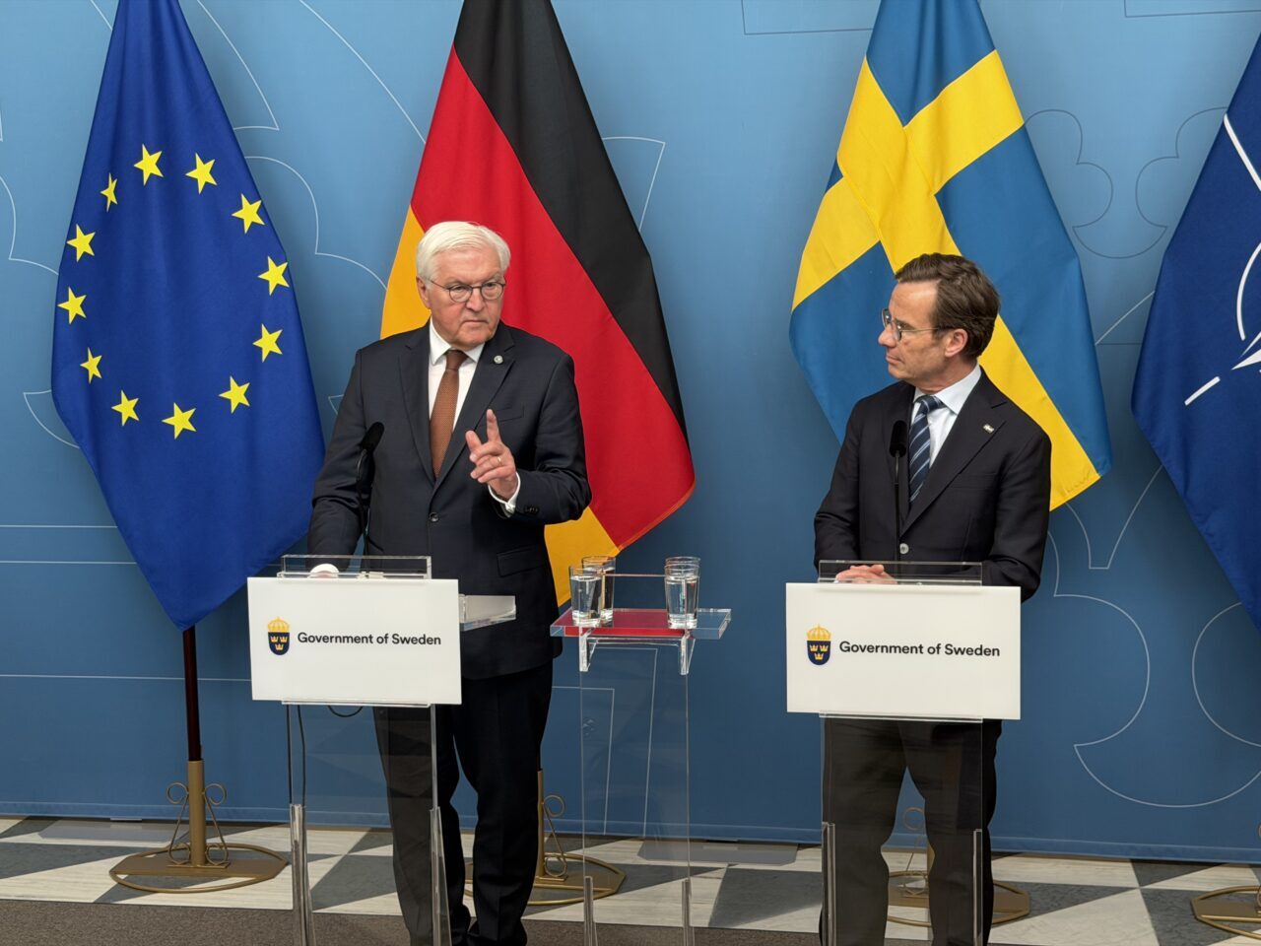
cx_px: 630
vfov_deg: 30.3
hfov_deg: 39.7
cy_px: 473
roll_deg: +1.0
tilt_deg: -7.1
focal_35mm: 48
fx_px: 1749
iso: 50
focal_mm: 6.76
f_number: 1.78
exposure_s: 1/50
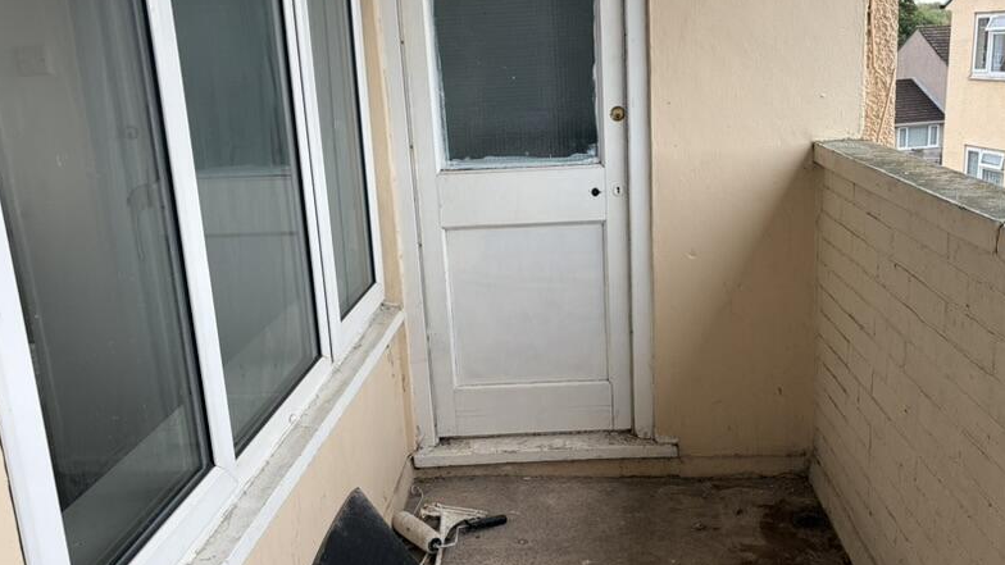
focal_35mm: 37
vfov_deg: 32.0
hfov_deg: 53.9
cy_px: 313
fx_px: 986
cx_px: 547
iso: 64
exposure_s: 1/478
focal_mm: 5.96
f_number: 1.6
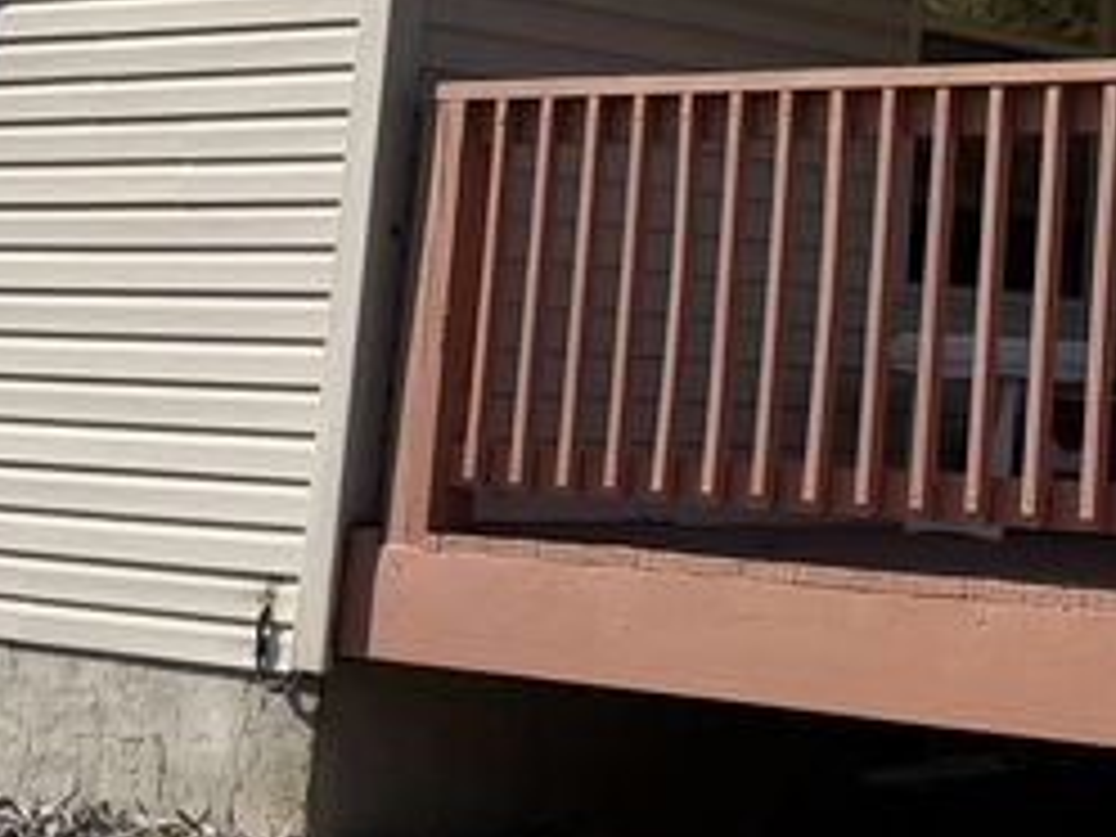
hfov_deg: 19.3
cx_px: 1098
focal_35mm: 99
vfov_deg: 14.4
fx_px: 3192
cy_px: -198
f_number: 1.78
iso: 80
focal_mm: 6.76
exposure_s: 1/4167
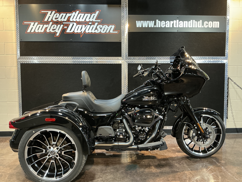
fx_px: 196
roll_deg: +0.1
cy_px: 91
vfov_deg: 49.7
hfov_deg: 63.4
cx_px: 121
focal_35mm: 28
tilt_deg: -3.7
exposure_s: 1/40
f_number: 1.8
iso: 200
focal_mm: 3
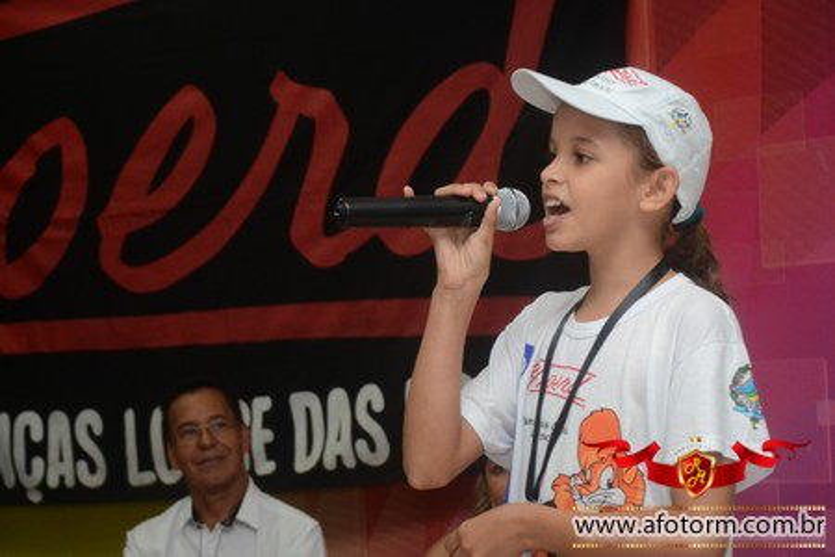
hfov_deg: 19.5
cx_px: 418
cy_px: 278
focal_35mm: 105
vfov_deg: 13.0
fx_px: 2435
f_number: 5.3
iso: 1600
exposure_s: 1/160
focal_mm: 70
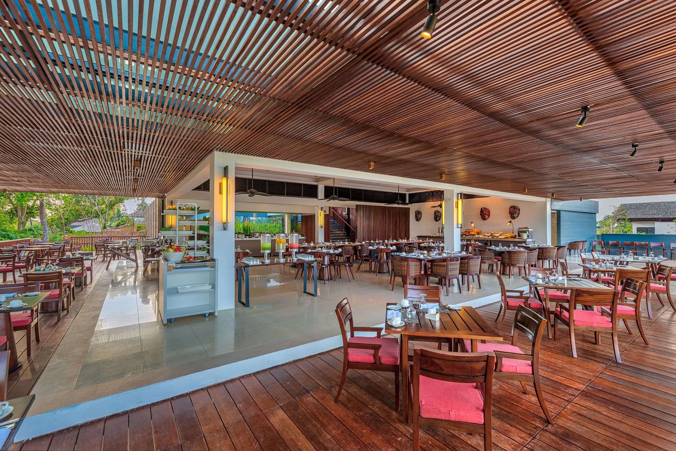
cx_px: 338
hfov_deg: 100.4
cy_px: 226
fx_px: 282
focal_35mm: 15
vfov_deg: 77.4
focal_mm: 15
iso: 800
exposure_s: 1/80
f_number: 5.6
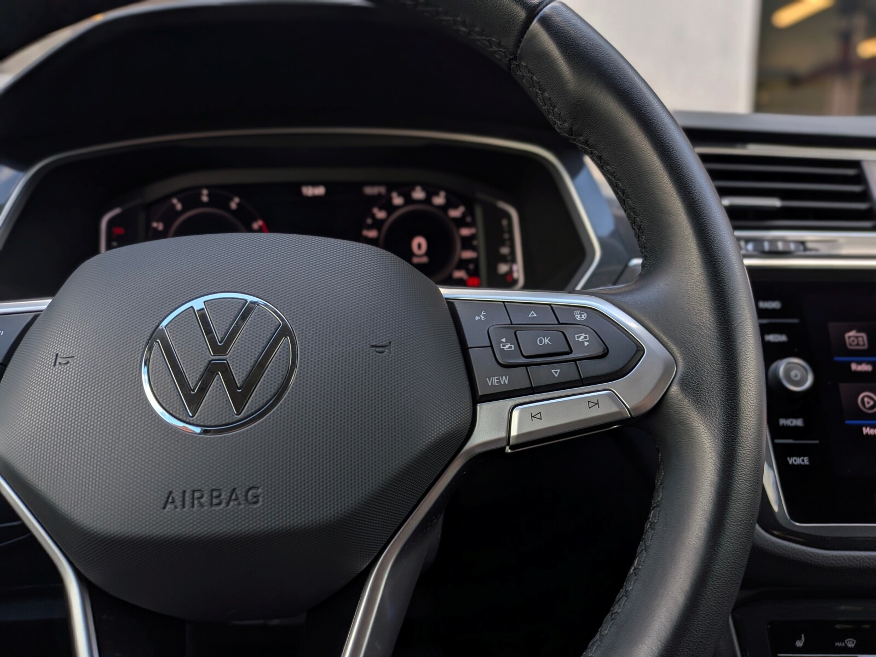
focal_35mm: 24
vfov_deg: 56.8
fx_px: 607
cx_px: 438
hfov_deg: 71.6
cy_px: 328
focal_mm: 4.53
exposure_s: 1/307
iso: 30
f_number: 1.7
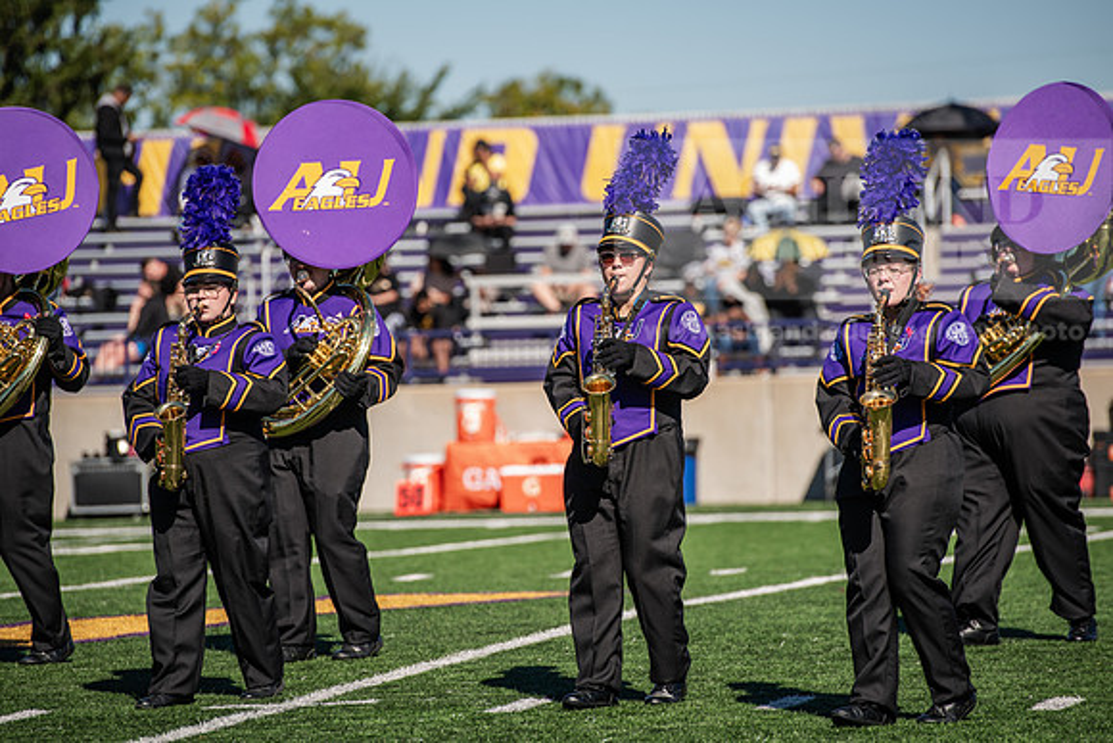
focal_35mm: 200
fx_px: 6184
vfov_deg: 6.9
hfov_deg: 10.3
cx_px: 556
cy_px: 372
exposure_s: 1/400
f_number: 4
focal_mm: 200
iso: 50
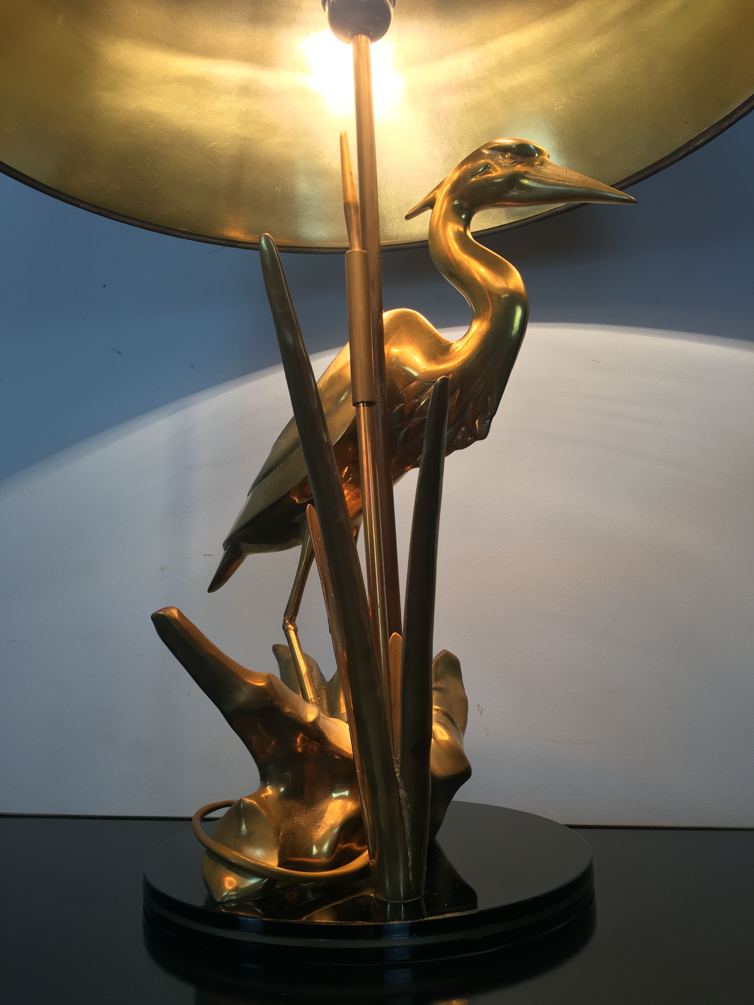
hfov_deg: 48.2
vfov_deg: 61.7
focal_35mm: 29
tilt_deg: +6.1
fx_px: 842
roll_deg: +2.0
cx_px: 377
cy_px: 502
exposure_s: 1/100
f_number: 2.2
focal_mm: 4.15
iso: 32
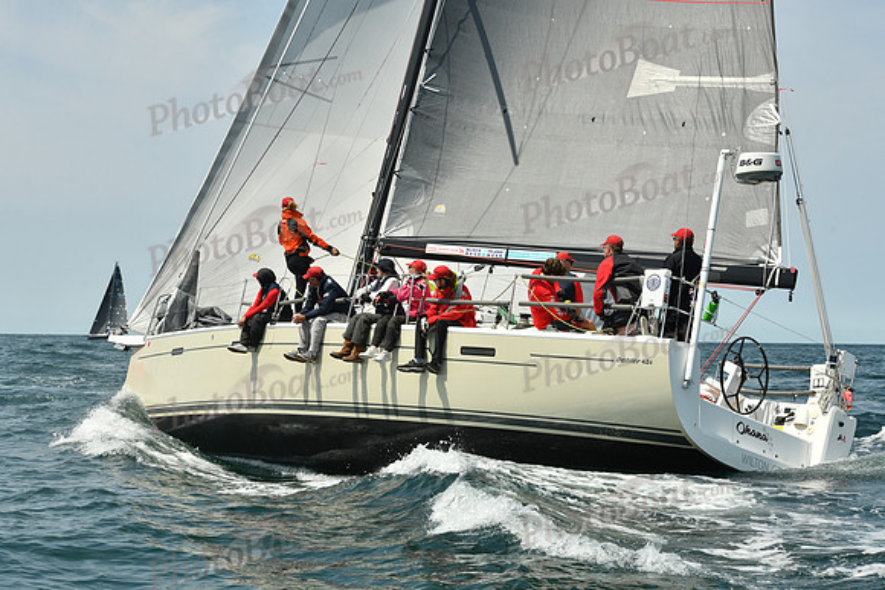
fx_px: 1721
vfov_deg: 19.5
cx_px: 442
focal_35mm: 70
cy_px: 295
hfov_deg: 28.8
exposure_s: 1/1000
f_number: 10
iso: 320
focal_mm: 70
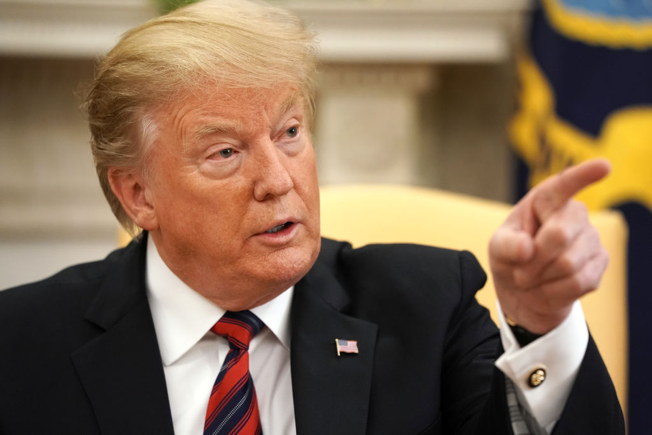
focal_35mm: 200
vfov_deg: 6.9
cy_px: 218
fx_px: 3622
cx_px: 326
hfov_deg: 10.3
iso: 4000
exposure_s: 1/320
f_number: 3.5
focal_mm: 200
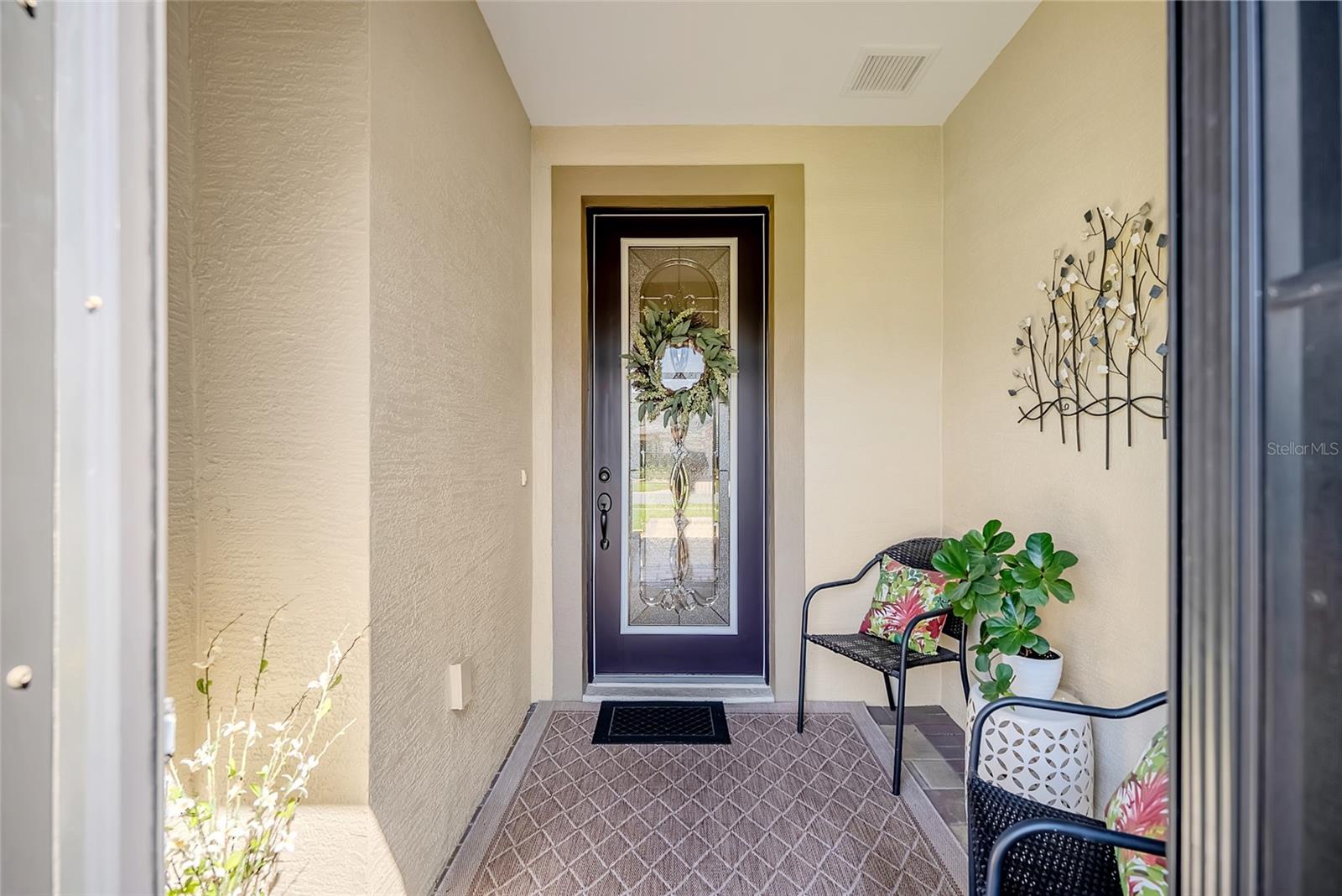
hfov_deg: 99.3
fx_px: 571
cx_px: 671
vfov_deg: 76.3
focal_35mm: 15
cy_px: 448
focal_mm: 15.3
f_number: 4
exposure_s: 1/1000
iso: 160
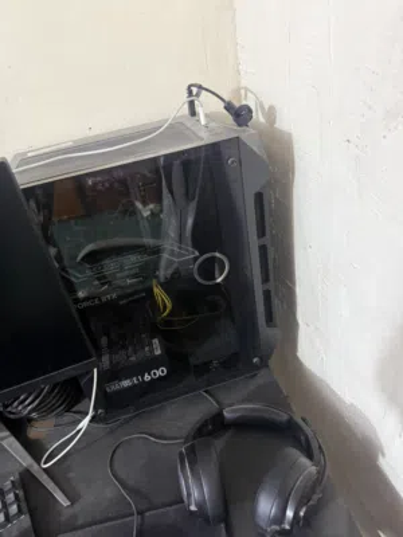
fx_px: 373
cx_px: 202
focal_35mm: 24
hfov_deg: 56.8
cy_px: 268
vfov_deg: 71.6
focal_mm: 6.76
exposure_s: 1/50
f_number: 1.78
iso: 640
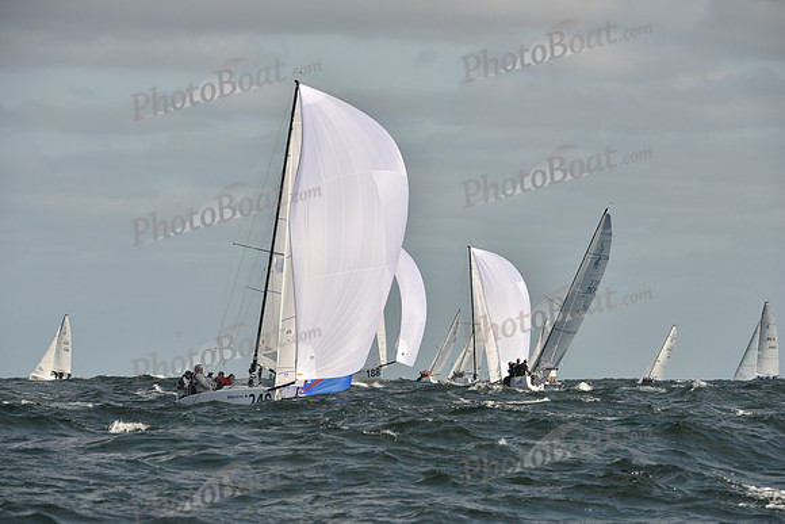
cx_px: 392
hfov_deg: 7.1
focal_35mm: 290
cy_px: 262
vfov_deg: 4.7
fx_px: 6325
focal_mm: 290
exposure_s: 1/1000
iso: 320
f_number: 10
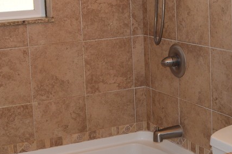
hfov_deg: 23.7
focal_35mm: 86
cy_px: 32
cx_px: 126
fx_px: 554
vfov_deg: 15.7
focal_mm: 24
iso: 400
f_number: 4
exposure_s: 1/80
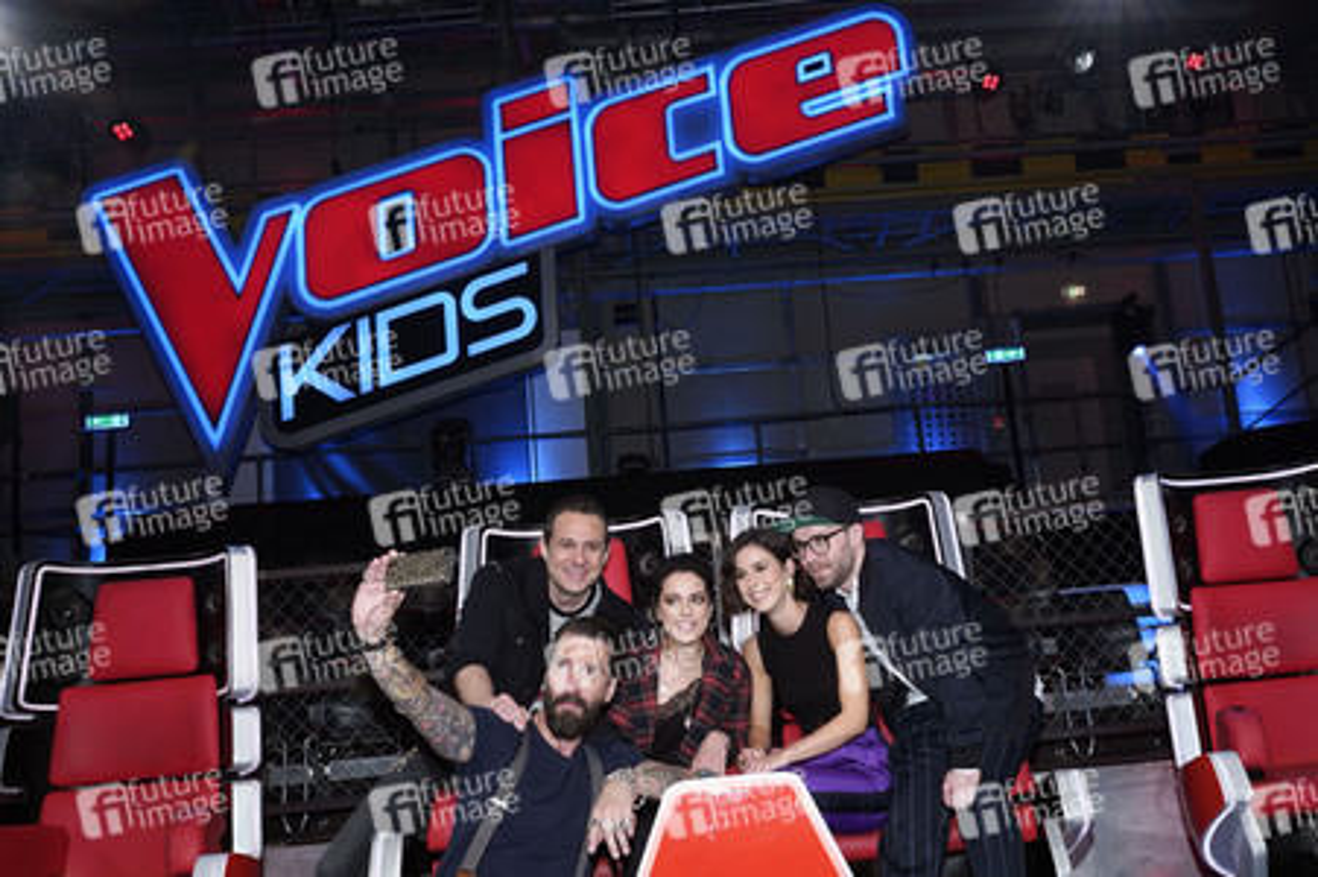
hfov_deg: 65.5
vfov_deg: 46.3
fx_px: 1024
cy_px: 438
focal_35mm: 28
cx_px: 659
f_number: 8
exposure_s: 1/60
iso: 640
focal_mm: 28
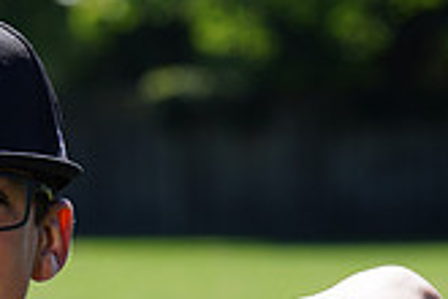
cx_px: -49
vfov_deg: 2.2
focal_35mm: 638
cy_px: 412
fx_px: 7939
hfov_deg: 3.2
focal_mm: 182
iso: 200
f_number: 9
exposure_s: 1/250
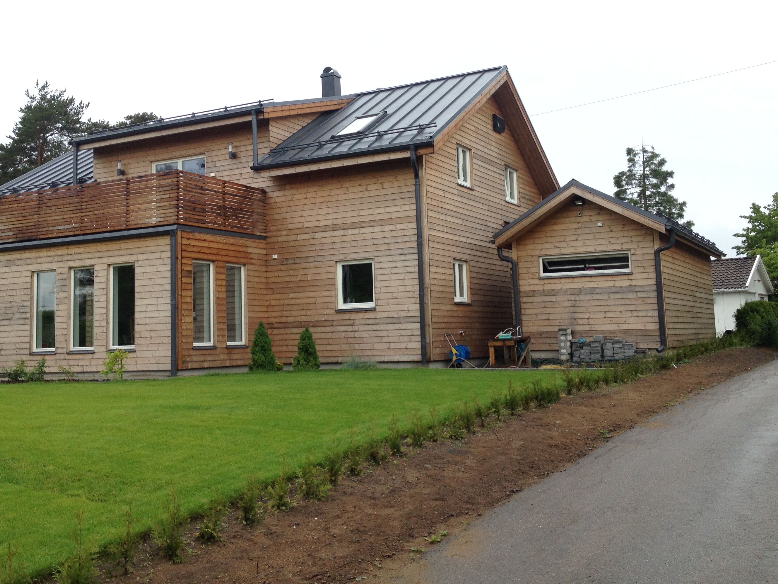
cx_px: 353
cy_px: 245
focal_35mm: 43
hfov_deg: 43.8
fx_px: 966
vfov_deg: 33.5
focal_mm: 4.28
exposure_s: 1/205
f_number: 2.4
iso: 50
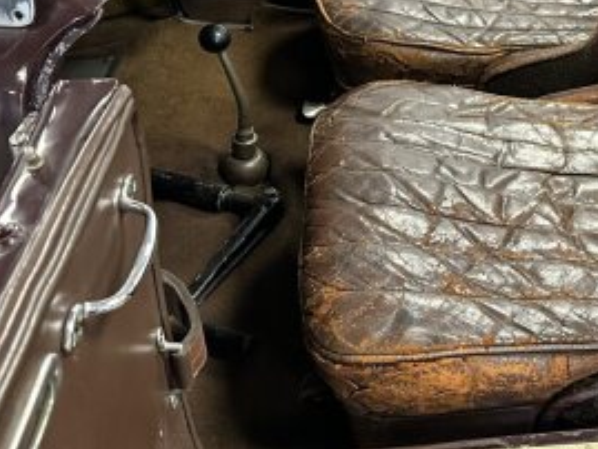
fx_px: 985
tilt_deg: -30.7
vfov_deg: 25.0
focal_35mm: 57
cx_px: 538
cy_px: 60
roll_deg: +0.6
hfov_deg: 32.1
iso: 500
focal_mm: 6.86
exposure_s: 1/60
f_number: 1.78
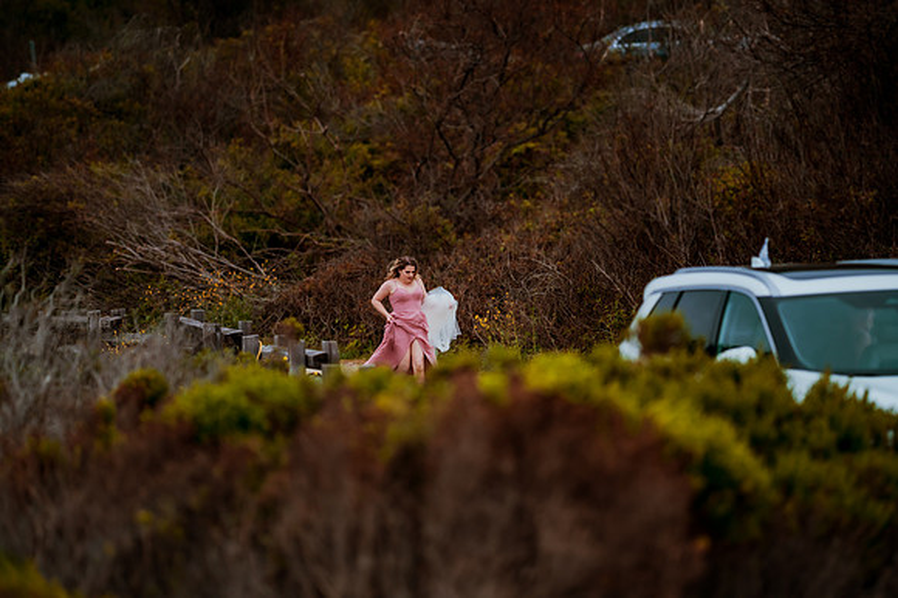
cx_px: 449
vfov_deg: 10.1
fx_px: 3365
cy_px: 299
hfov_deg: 15.2
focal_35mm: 135
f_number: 1.8
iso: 500
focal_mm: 135
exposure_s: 1/4000
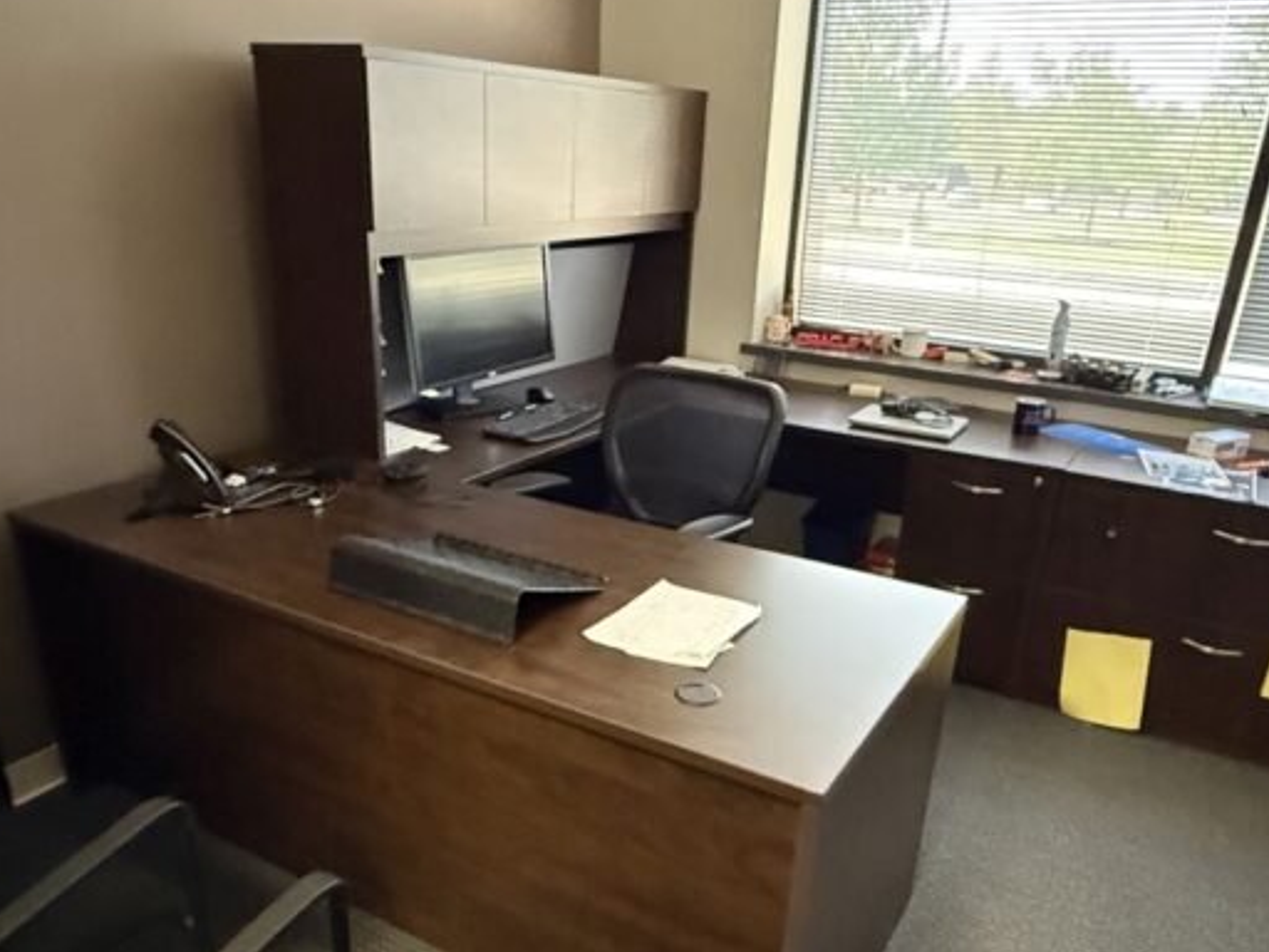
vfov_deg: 49.2
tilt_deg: -25.0
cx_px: 634
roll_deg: -2.1
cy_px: 597
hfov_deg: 63.4
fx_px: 1026
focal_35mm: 28
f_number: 2.2
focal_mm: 2.22
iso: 1000
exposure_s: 1/40
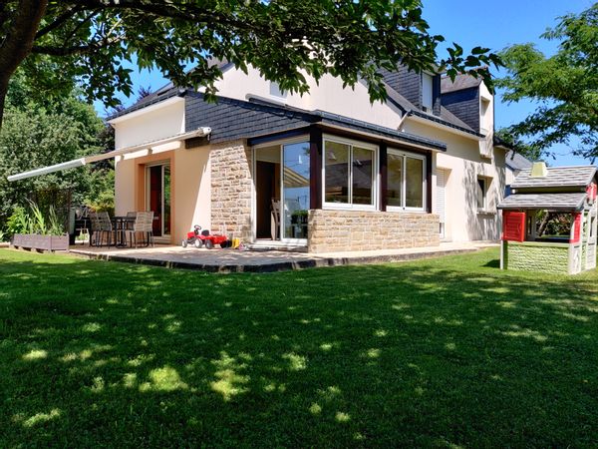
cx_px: 299
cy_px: 224
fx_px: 466
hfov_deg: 65.3
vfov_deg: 51.4
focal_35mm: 27
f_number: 1.75
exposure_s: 1/653
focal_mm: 4.75
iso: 100
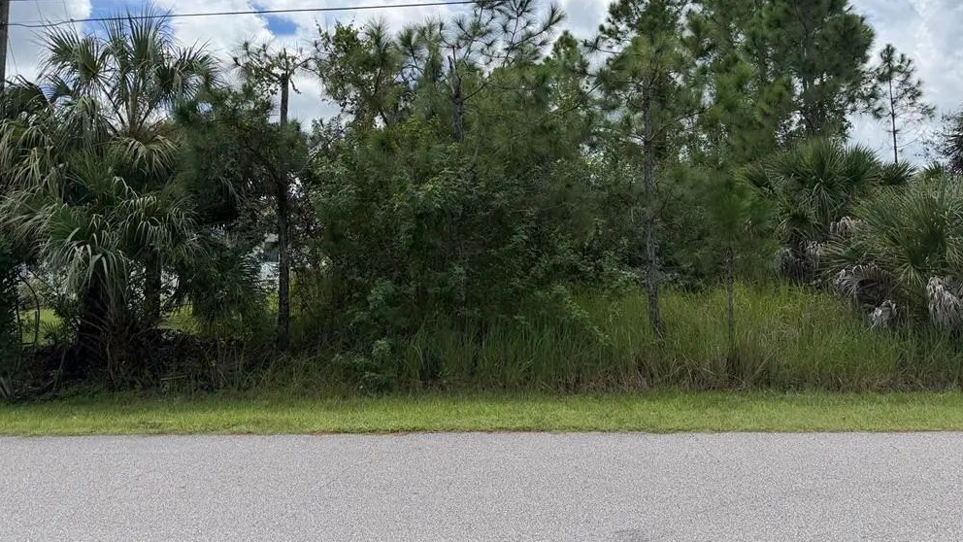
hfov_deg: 69.9
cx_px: 472
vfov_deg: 42.5
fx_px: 689
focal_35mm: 27
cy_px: 193
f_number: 1.78
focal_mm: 6.76
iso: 100
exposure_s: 1/4975
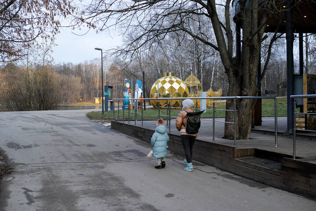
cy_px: 106
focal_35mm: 45
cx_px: 158
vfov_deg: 29.9
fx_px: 395
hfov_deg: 43.6
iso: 100
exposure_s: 1/125
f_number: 4.5
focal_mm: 30
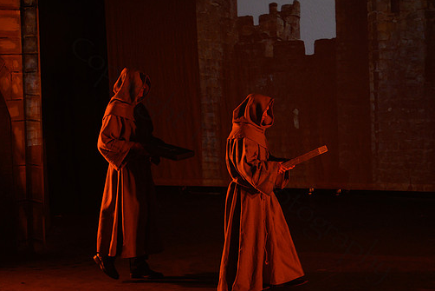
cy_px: 165
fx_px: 1064
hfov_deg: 23.1
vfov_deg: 15.5
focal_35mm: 88
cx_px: 243
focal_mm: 70
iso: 1250
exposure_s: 1/80
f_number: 3.5
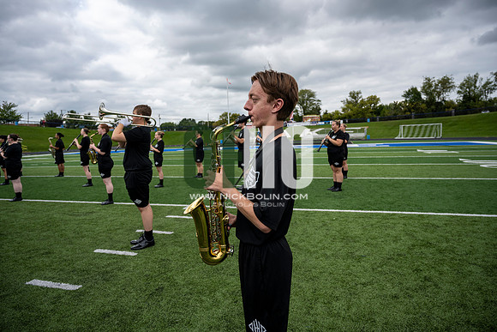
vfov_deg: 53.2
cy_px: 166
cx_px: 248
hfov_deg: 73.7
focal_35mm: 24
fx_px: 331
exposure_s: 1/800
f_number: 4
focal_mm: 24
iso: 160
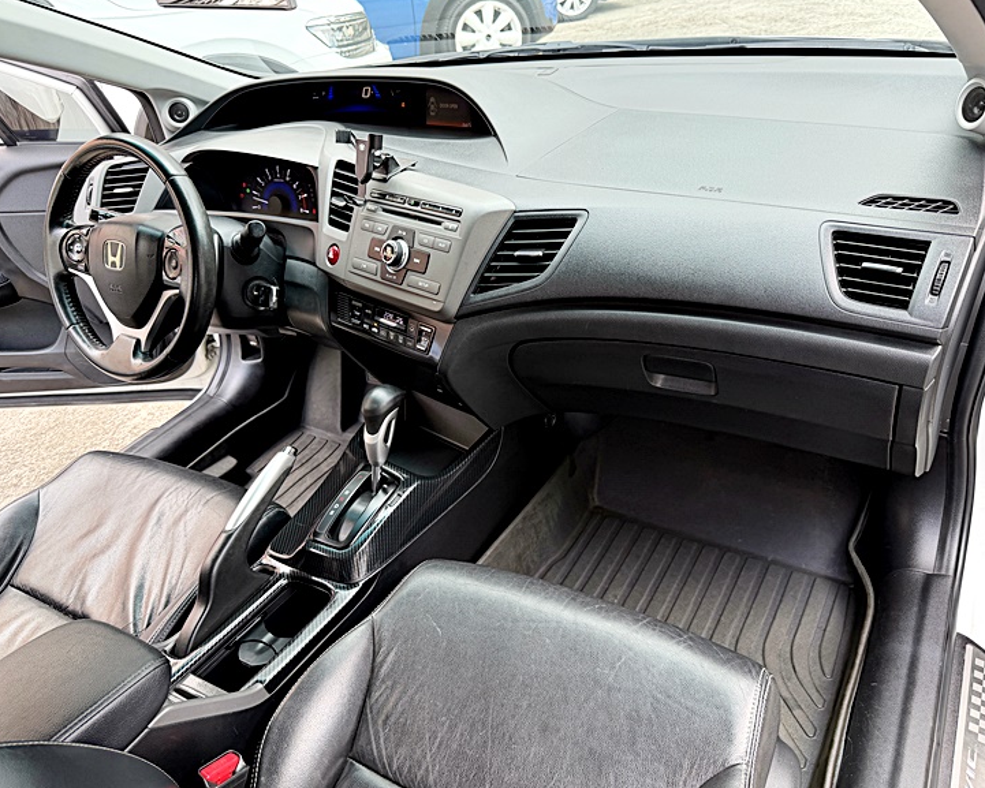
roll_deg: +8.4
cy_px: 393
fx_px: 758
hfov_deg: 66.0
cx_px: 499
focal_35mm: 26
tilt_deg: -33.2
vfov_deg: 54.9
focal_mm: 6.76
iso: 64
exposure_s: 1/144
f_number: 1.78
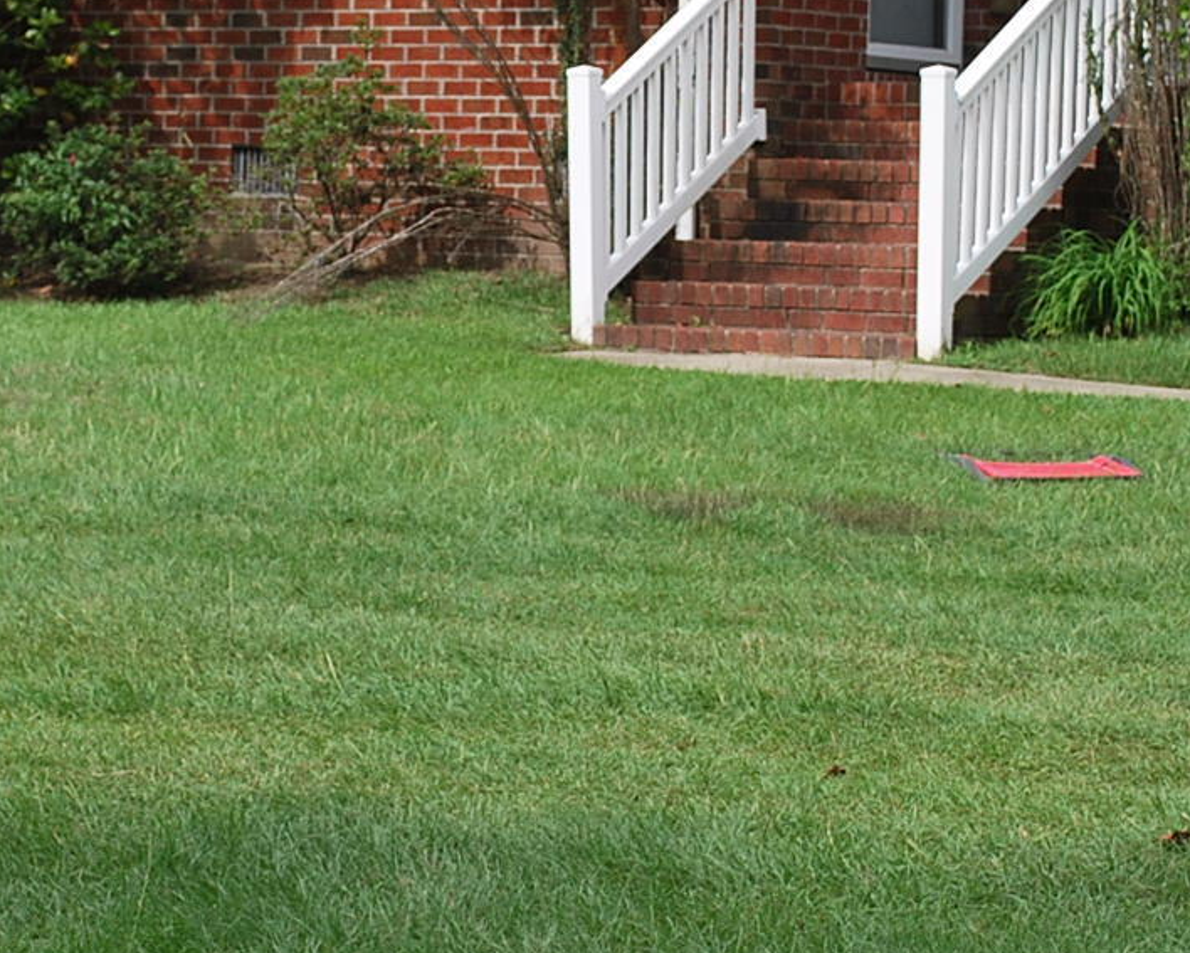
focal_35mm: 131
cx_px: 482
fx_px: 4616
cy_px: 220
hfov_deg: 14.7
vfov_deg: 11.8
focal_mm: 34
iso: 100
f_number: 7.1
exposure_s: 1/200
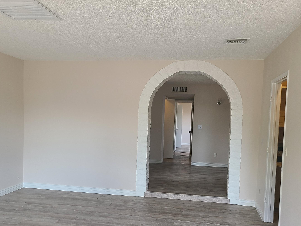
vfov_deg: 39.5
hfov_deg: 51.3
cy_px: 136
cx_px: 142
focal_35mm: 36
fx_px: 313
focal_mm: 5.4
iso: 80
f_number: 1.8
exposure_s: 1/59
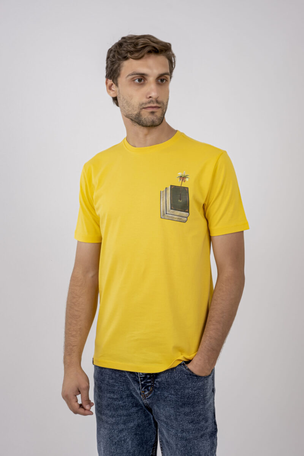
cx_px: 152
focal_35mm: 67
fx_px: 849
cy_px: 228
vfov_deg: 30.1
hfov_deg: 20.3
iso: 80
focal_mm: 44.4
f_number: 11
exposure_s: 1/125
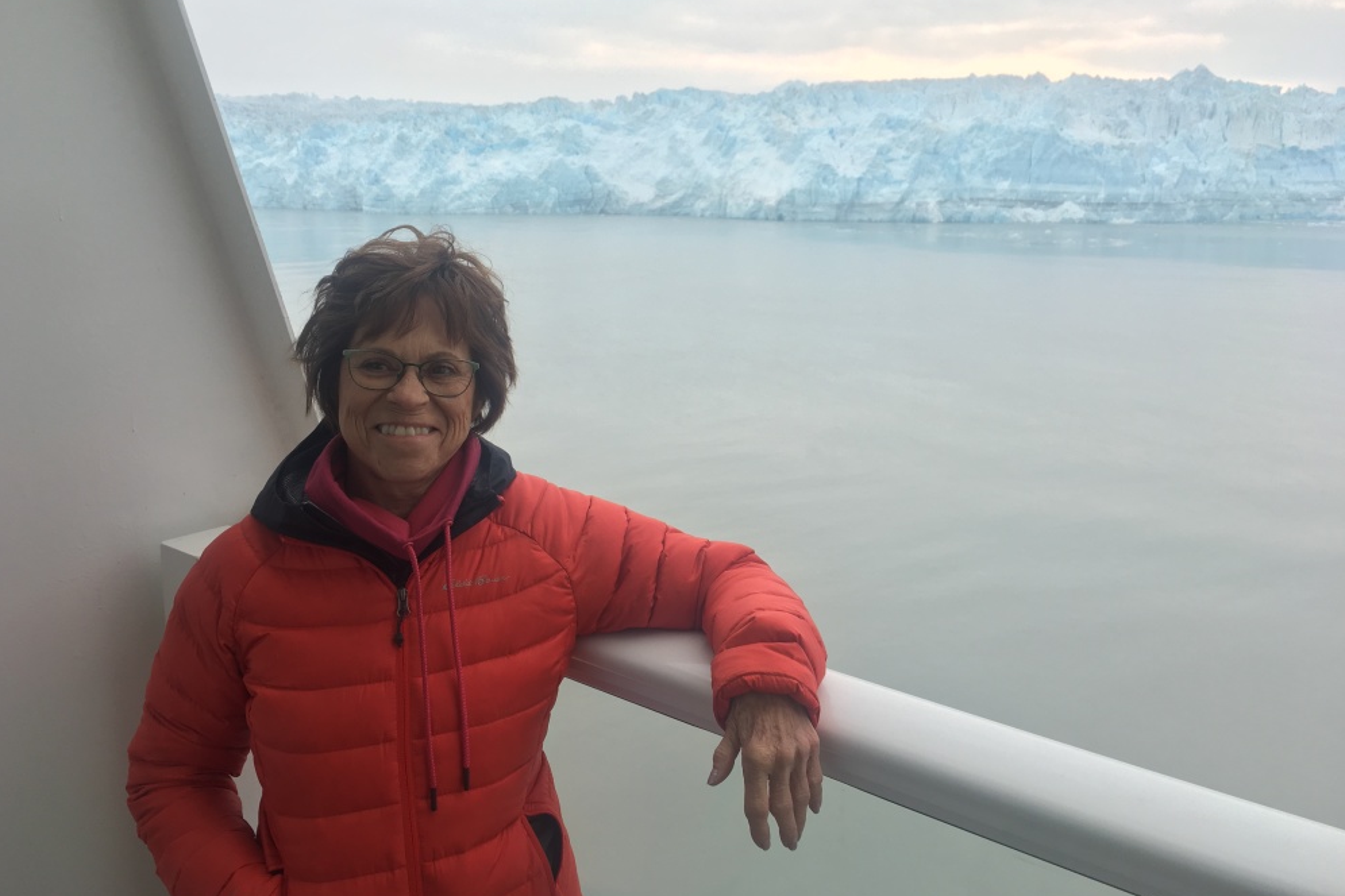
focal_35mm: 31
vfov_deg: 42.3
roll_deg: +0.3
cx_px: 656
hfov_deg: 60.3
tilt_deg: -10.2
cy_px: 395
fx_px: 1158
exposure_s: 1/291
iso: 25
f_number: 2.2
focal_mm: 4.15
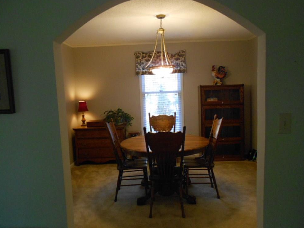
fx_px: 263
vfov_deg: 46.8
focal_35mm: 30
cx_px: 155
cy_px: 116
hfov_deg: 60.0
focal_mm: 5.1
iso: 400
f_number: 3.4
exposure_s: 1/25
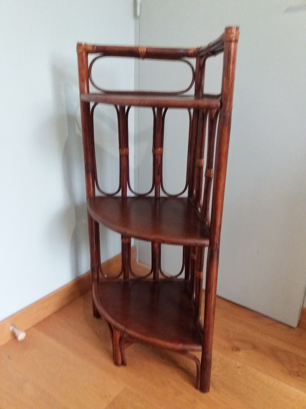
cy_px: 204
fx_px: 330
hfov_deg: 49.7
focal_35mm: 28
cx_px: 153
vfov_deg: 63.4
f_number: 1.9
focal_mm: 3.7
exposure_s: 1/17
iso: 500
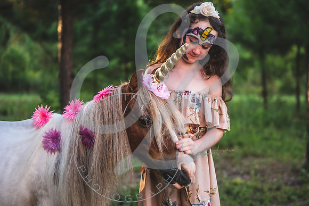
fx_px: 607
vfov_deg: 19.3
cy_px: 103
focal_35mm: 71
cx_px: 161
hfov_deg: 28.6
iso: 100
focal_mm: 66
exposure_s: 1/160
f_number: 2.8
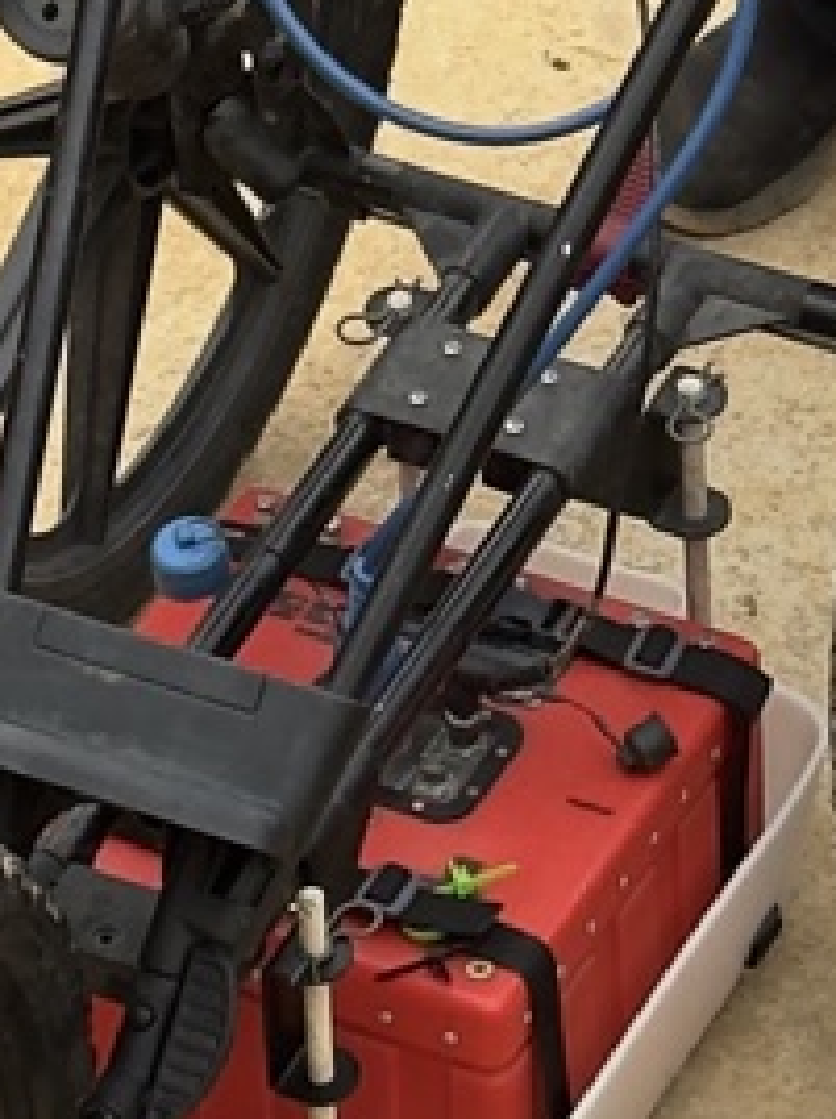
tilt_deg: -26.8
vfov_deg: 6.6
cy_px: -1364
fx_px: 9231
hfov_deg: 5.2
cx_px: 699
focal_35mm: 286
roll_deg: +0.5
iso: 64
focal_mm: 6.76
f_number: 1.78
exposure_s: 1/774
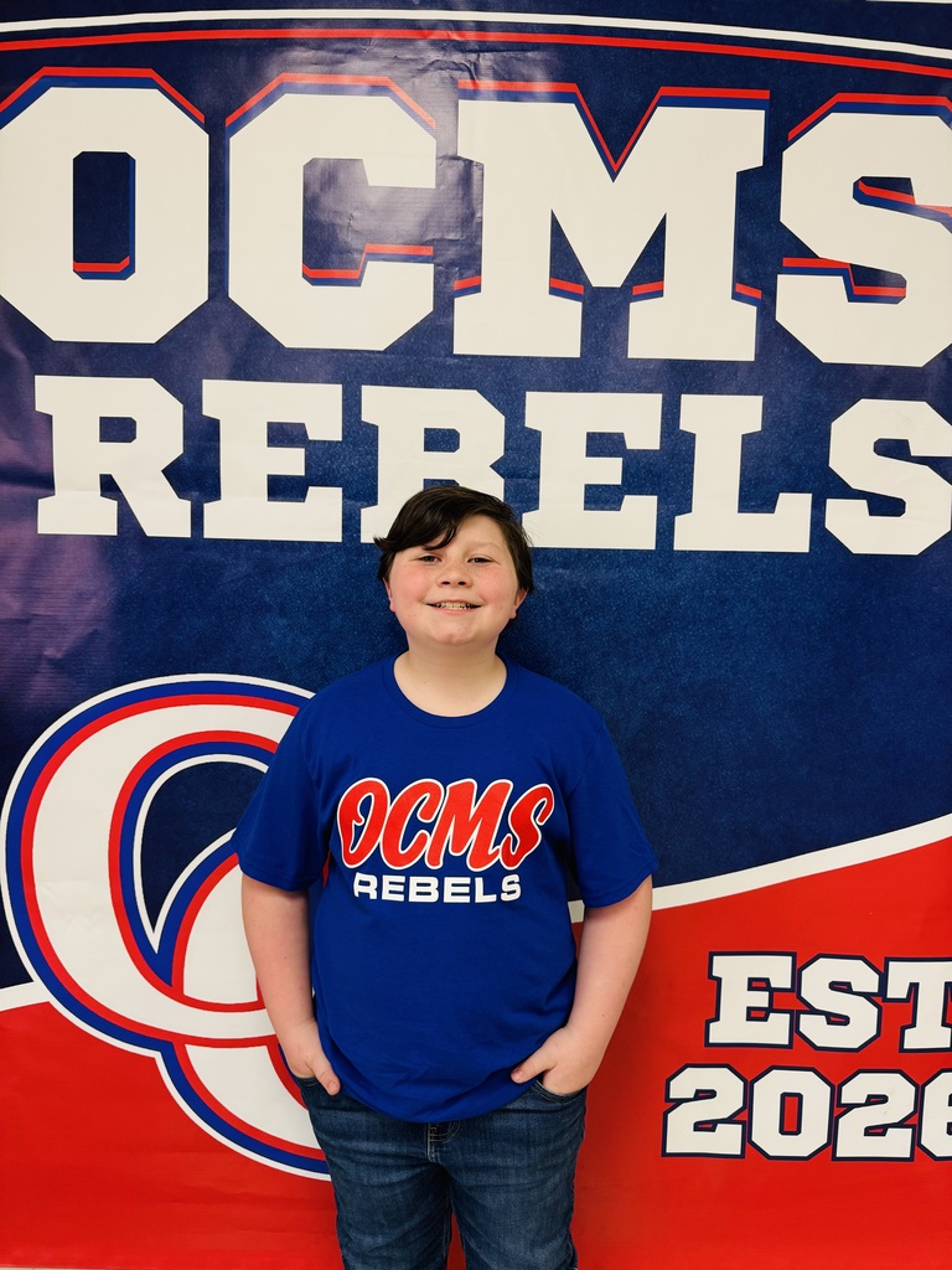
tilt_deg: -4.8
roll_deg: -0.5
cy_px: 635
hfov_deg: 56.8
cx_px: 476
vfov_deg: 71.6
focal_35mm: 24
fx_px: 880
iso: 200
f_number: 1.78
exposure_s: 1/84
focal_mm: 6.76
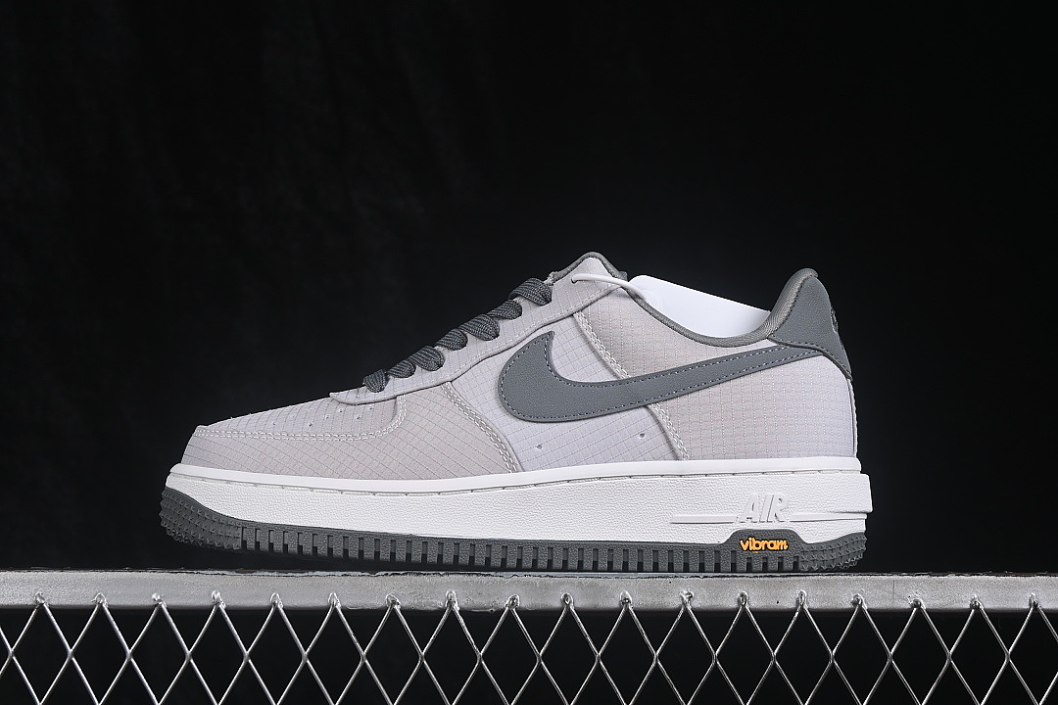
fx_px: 2204
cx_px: 529
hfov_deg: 27.0
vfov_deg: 18.2
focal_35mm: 75
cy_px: 352
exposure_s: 1/80
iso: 160
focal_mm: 50
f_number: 8
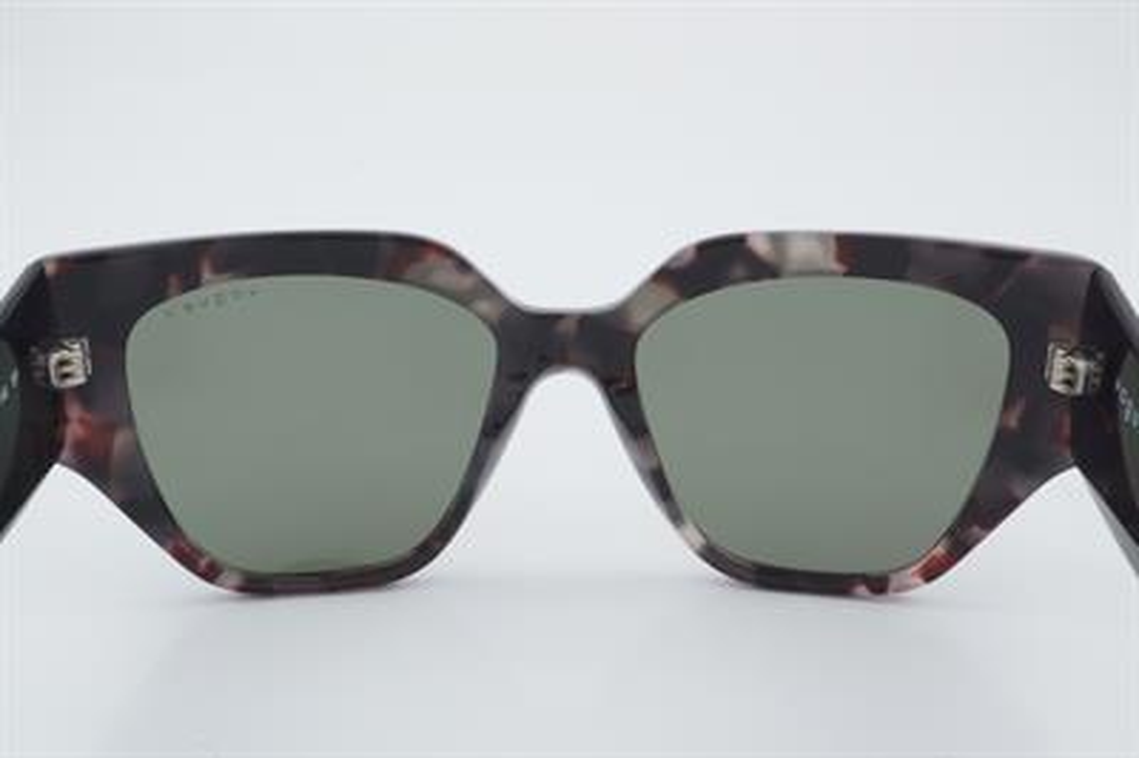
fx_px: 1660
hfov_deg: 37.9
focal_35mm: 52
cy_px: 379
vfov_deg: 25.7
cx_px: 570
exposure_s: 1/3
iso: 100
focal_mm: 35
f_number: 32
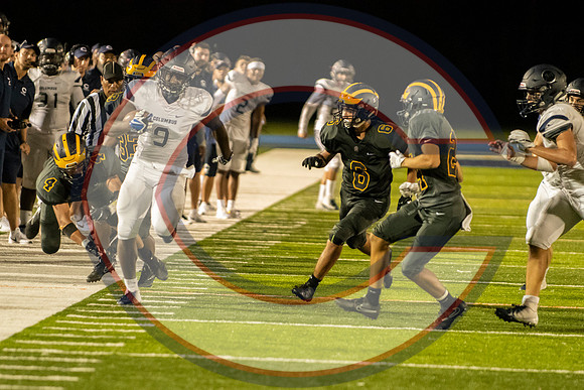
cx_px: 289
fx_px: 5833
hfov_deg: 5.7
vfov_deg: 3.8
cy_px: 234
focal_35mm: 359
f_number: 2.8
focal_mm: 200
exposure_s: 1/1000
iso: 10000
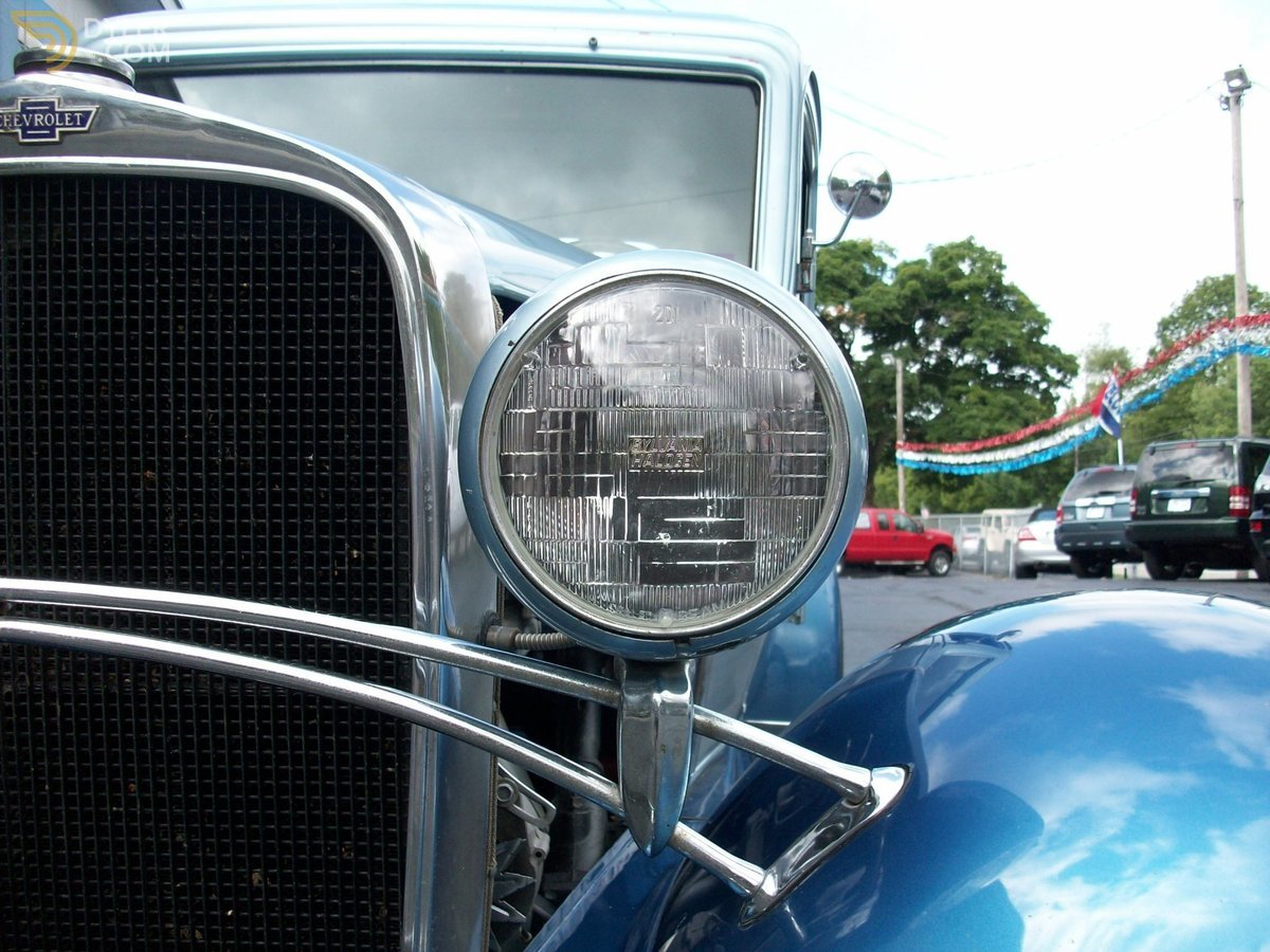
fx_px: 1247
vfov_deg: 41.8
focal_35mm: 34
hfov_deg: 54.0
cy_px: 476
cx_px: 635
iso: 64
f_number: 2.8
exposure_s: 1/306
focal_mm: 5.7
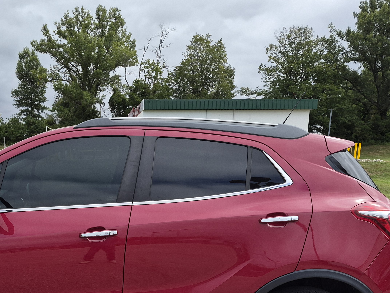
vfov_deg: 32.1
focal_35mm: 43
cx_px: 90
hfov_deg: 42.3
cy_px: 258
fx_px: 484
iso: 80
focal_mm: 5.4
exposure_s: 1/3648
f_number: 1.8
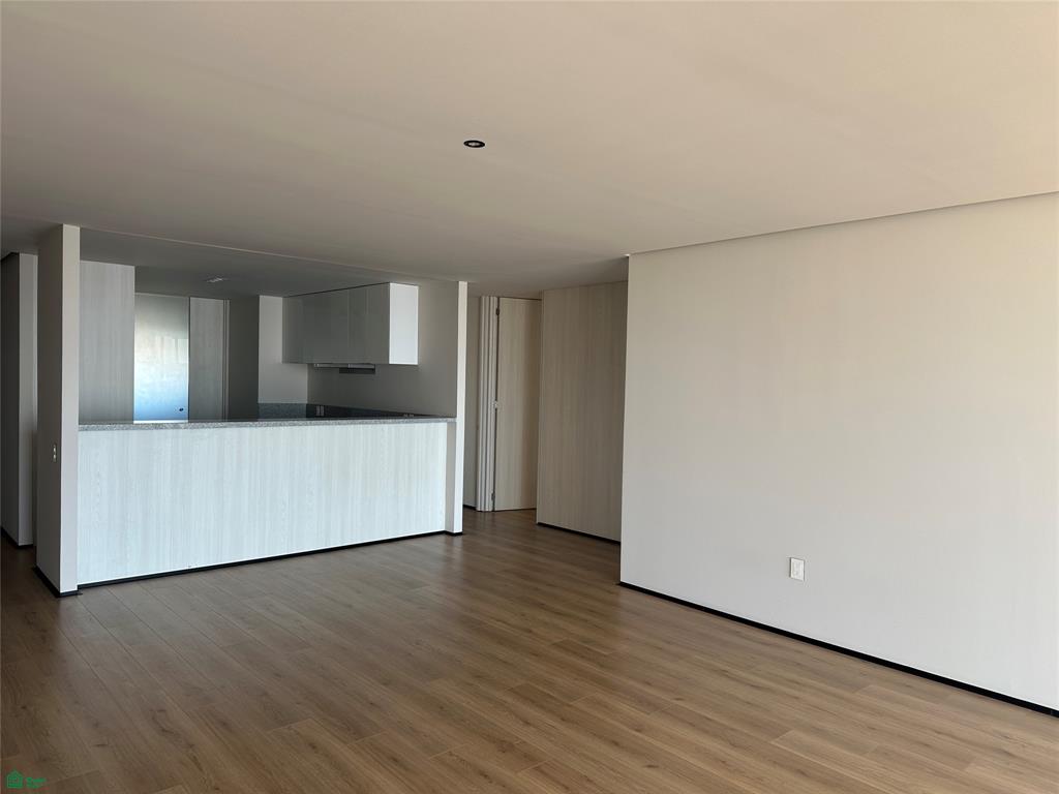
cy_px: 397
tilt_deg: -1.8
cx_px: 530
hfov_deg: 71.6
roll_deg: -1.4
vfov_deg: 56.8
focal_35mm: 24
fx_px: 734
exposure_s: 1/173
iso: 64
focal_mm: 6.86
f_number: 1.78
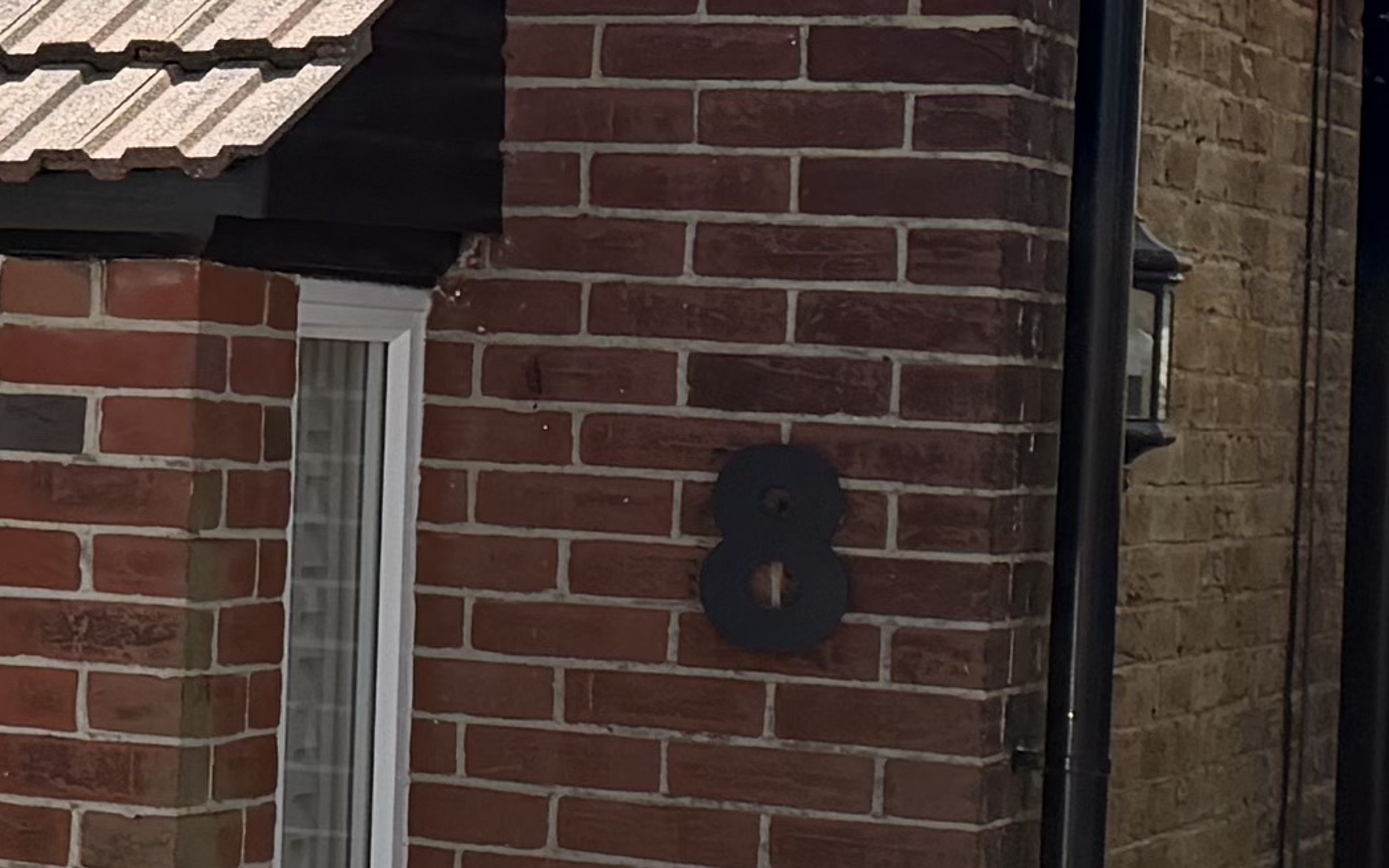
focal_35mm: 139
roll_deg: -2.4
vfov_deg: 9.4
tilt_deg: -0.5
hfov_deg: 13.1
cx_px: -1364
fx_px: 5262
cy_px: 238
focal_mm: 6.76
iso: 100
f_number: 1.78
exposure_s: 1/3425
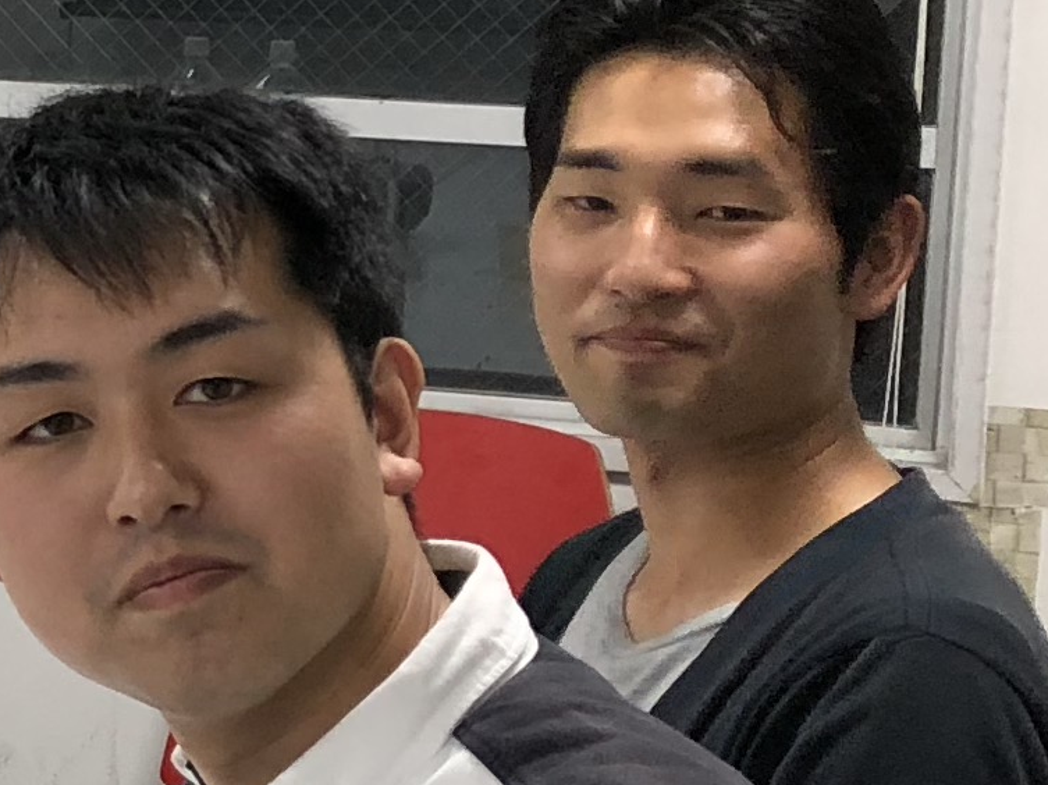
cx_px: -1187
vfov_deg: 9.9
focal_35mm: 150
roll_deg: +0.1
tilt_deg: -7.0
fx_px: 4539
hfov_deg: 11.6
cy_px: 206
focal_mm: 4
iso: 25
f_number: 1.8
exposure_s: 1/30
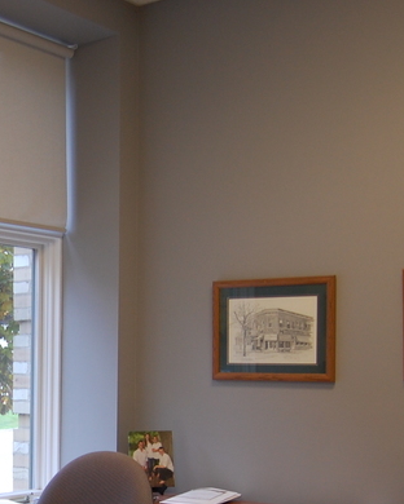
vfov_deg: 28.7
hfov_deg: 22.0
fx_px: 971
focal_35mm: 65
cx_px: -63
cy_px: 384
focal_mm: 18
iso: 400
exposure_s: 1/50
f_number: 3.5
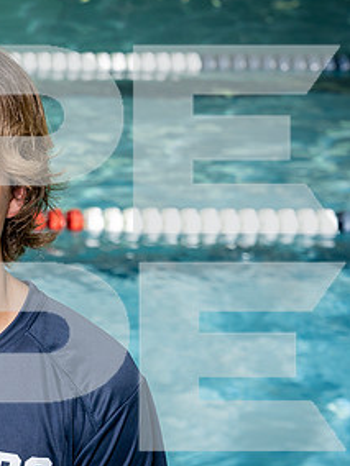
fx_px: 1766
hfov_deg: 11.0
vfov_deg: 15.0
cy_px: 358
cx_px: -111
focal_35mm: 131
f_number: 5
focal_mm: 57
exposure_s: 1/250
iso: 400
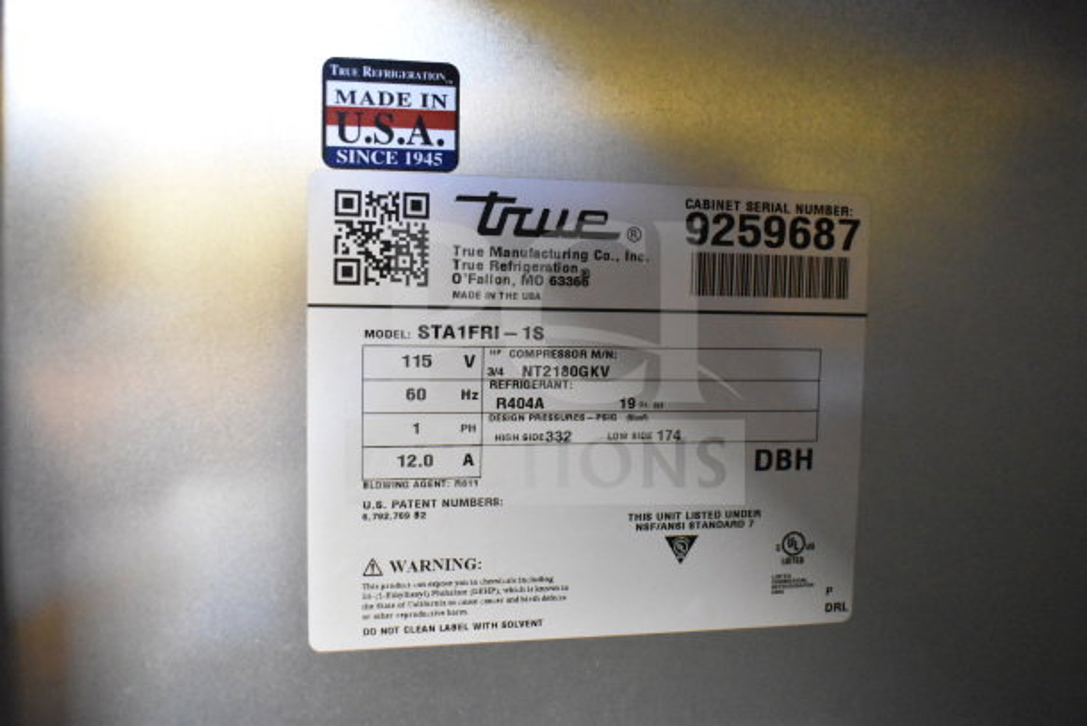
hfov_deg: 57.2
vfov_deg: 40.0
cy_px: 363
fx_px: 997
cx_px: 544
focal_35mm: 33
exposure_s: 1/30
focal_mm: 22
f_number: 3.8
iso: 8000
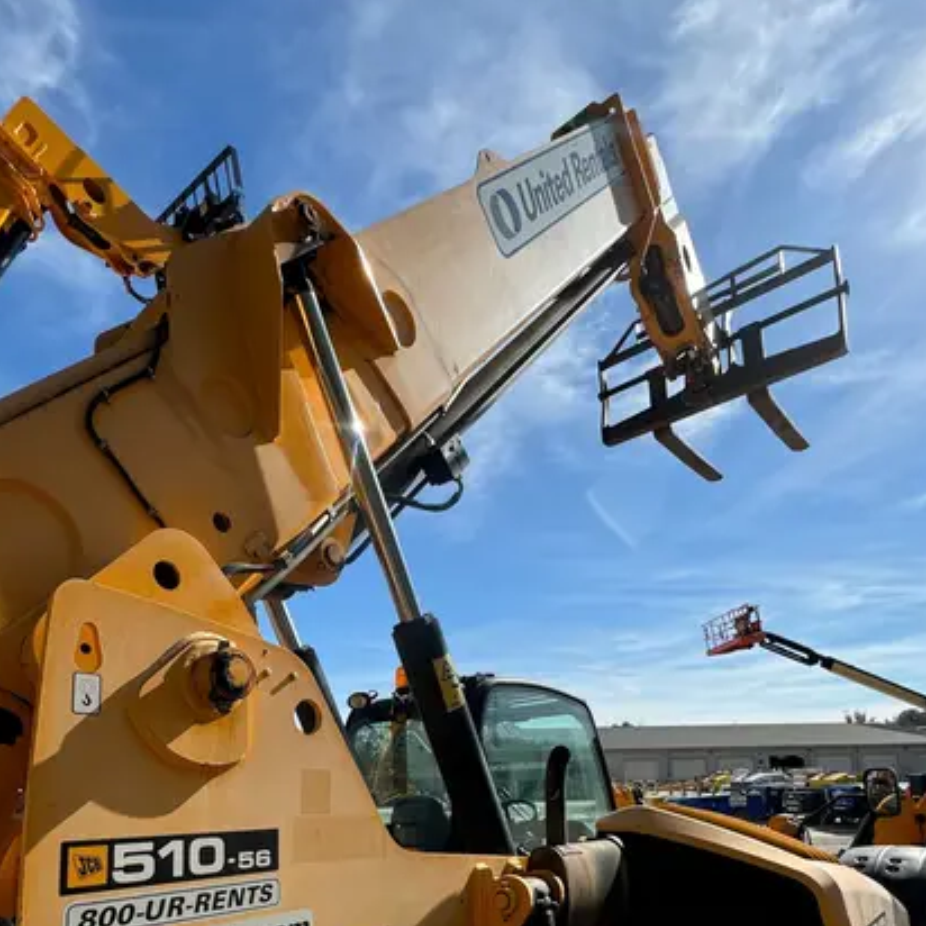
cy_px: 723
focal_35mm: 22
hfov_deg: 69.0
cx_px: 378
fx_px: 666
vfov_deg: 64.3
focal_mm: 2.22
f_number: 2.2
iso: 50
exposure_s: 1/1789
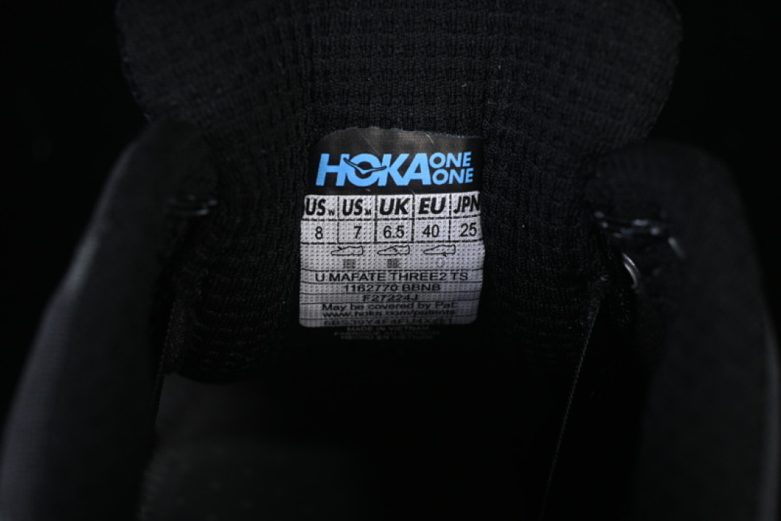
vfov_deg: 18.2
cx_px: 390
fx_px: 1627
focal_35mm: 75
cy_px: 260
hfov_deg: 27.0
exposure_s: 1/40
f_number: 6.3
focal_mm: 50
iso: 160
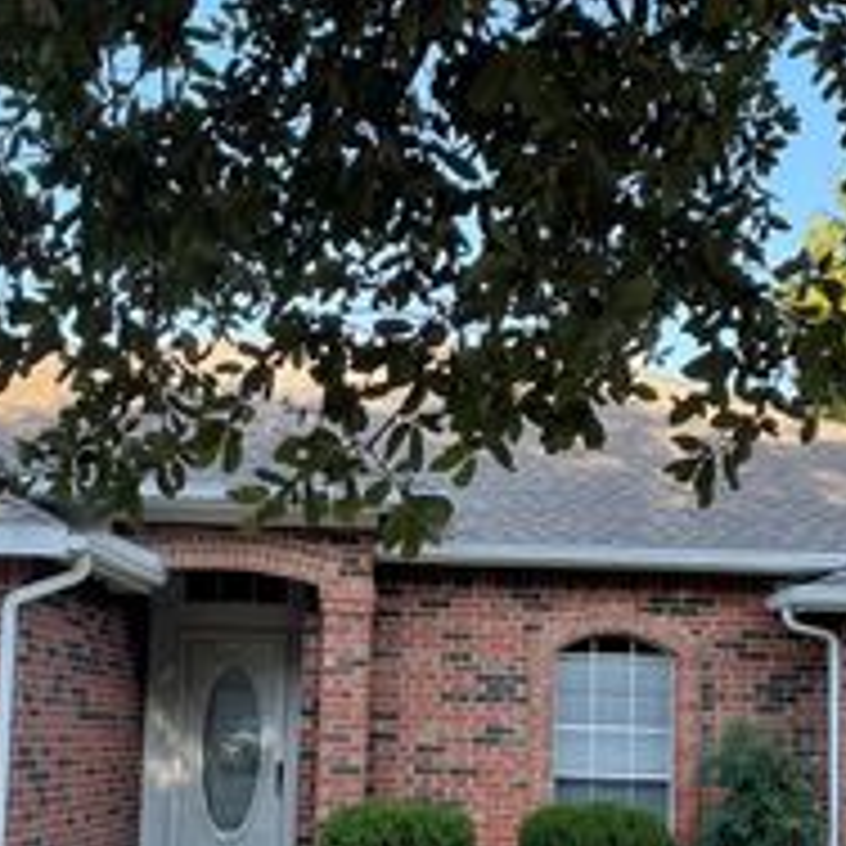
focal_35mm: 61
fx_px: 1687
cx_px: 333
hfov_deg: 28.1
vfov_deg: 28.0
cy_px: 551
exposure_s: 1/427
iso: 32
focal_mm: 4.2
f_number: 1.6
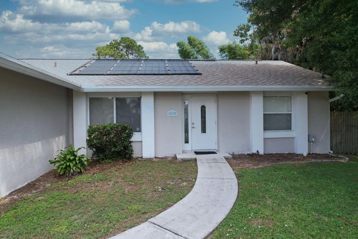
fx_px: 219
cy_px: 120
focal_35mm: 22
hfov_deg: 78.6
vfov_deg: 57.3
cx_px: 179
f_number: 2.8
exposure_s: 1/25
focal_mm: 8.4
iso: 100
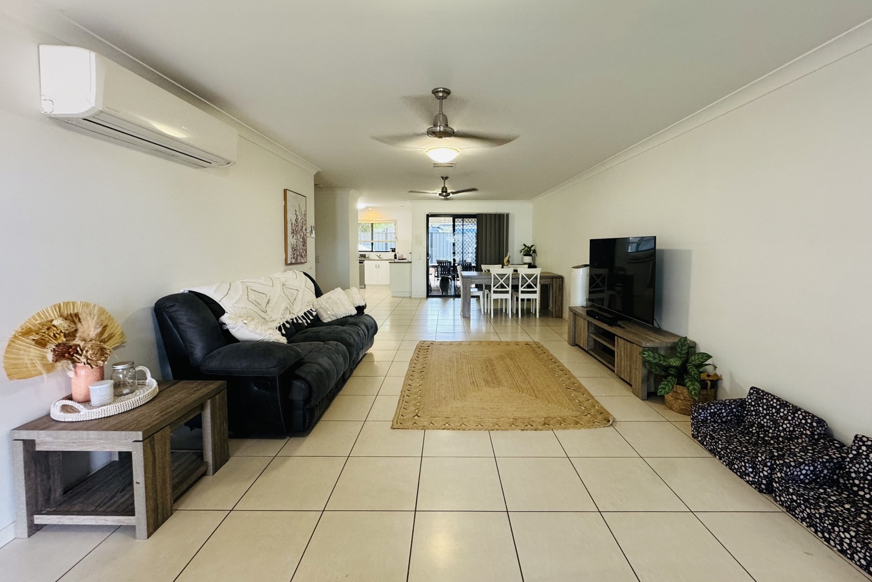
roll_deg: -0.2
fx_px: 363
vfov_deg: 77.2
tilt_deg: -2.4
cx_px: 446
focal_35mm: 15
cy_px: 266
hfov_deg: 100.4
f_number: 2.2
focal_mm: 2.22
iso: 250
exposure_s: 1/50
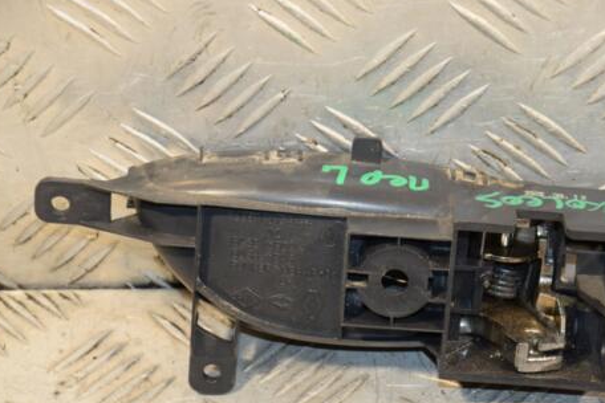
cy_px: 255
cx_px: 381
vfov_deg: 8.2
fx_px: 2817
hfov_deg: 12.2
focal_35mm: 168
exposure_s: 1/160
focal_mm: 85
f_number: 5.6
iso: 800
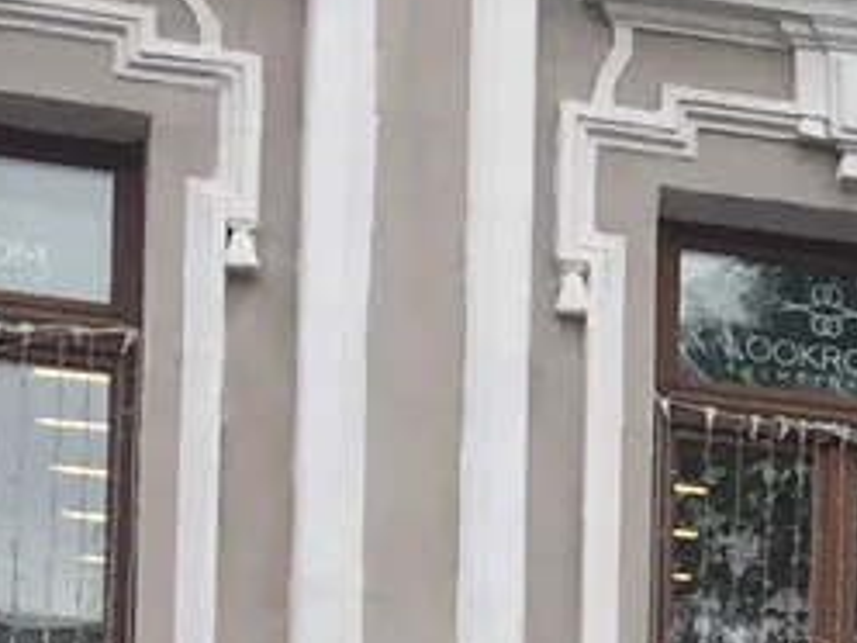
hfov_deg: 9.8
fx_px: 4729
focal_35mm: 191
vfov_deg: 7.2
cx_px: 1583
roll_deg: -1.9
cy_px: 1673
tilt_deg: +1.8
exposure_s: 1/408
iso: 32
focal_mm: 4.15
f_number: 2.2
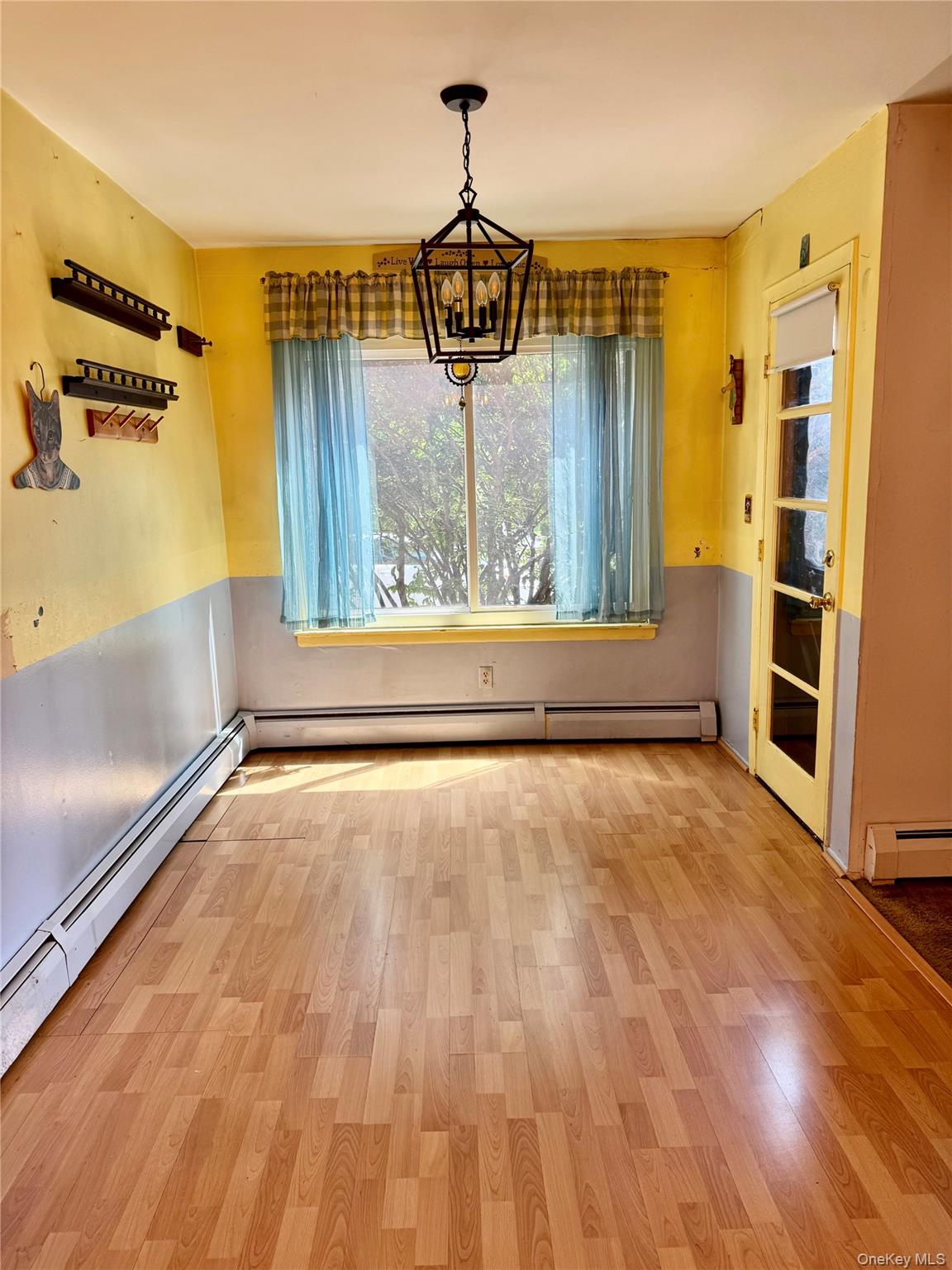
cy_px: 635
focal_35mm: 24
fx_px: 880
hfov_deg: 56.8
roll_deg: +1.6
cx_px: 476
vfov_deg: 71.6
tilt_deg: -10.6
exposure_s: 1/120
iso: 80
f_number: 1.78
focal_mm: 6.76
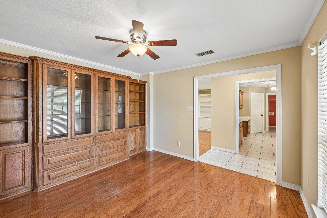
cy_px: 109
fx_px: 127
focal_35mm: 14
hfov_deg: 104.3
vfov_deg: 81.2
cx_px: 164
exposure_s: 1/6
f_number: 8
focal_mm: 14
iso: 400
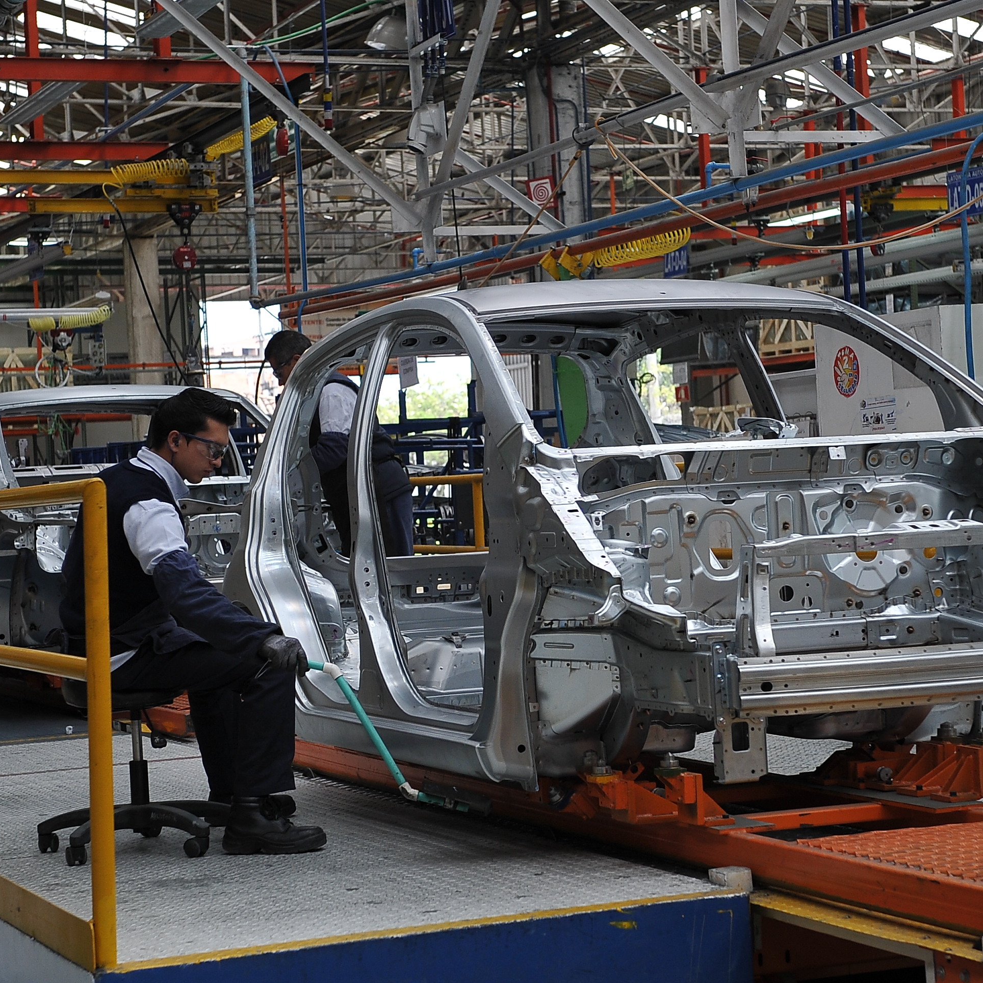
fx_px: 2892
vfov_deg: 19.3
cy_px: 501
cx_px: 526
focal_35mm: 90
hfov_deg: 19.3
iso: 800
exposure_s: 1/320
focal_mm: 48
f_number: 4.5
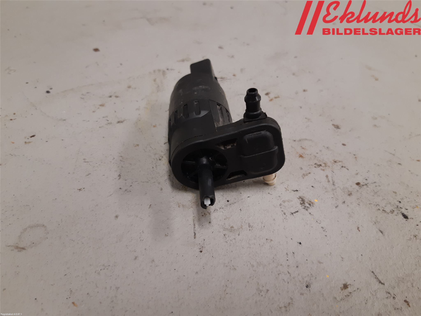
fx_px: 316
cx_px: 210
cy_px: 158
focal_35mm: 26
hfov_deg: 67.3
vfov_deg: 53.1
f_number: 1.7
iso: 100
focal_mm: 3.93
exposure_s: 1/50
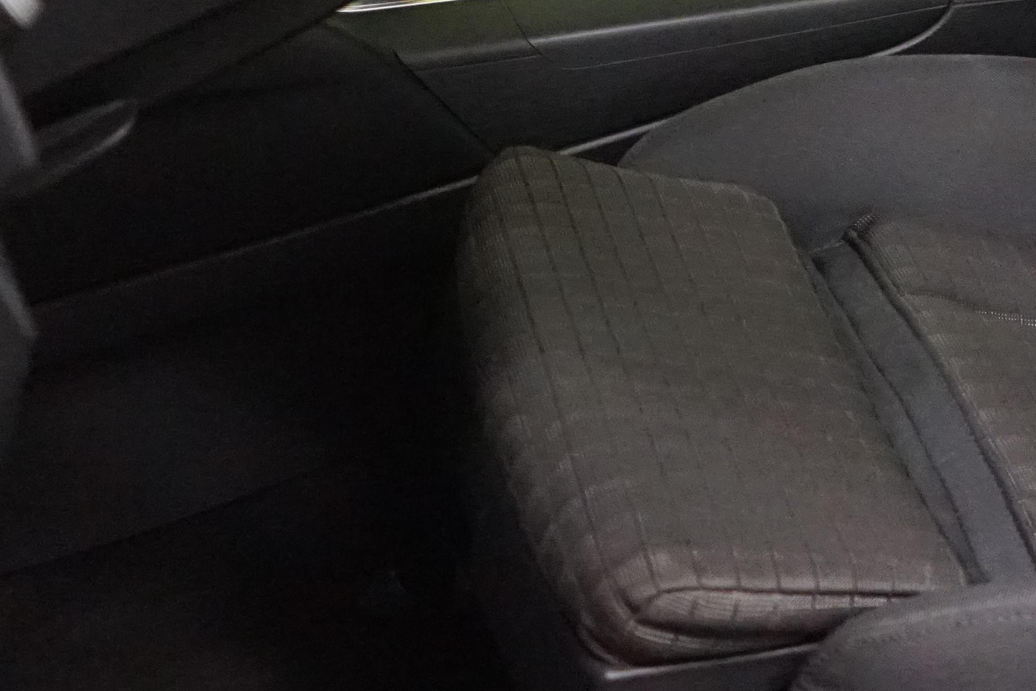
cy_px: -272
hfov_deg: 20.2
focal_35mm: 94
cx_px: 1270
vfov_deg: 13.8
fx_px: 2705
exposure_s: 1/100
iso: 6400
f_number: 3.5
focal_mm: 28
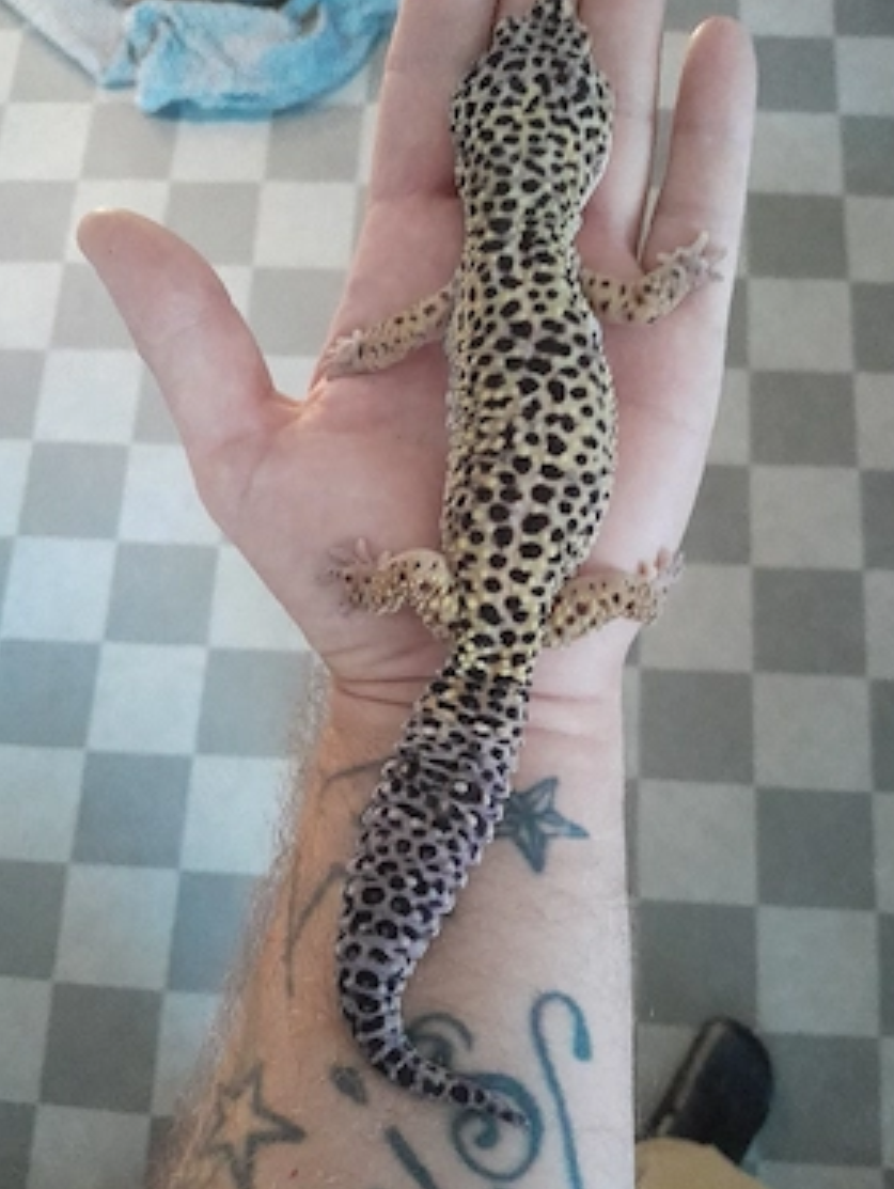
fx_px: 963
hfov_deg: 49.8
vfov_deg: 63.4
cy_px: 599
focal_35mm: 28
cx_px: 449
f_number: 1.8
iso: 640
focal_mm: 3.98
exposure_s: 1/25
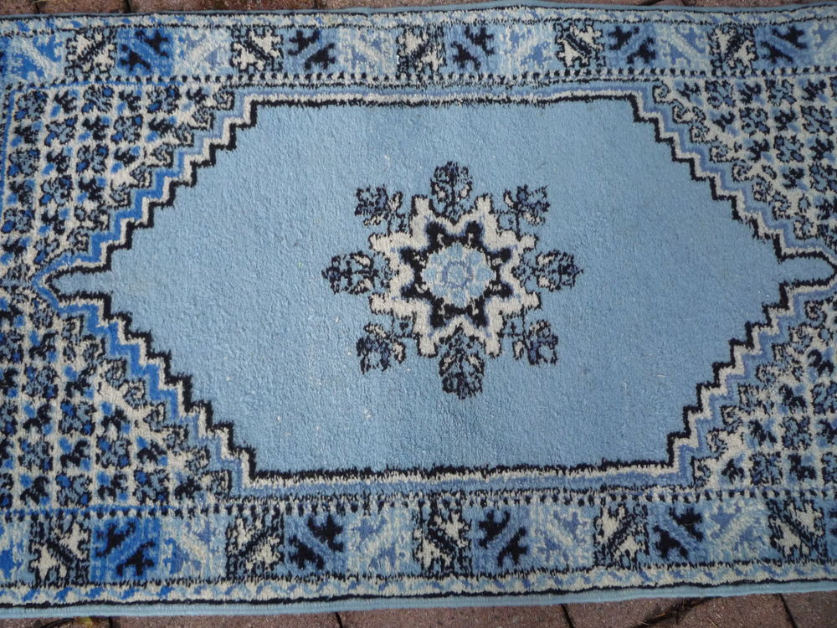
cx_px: 418
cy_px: 314
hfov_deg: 60.0
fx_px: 725
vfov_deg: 46.8
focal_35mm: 30
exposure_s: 1/30
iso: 250
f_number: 3.3
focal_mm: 5.2
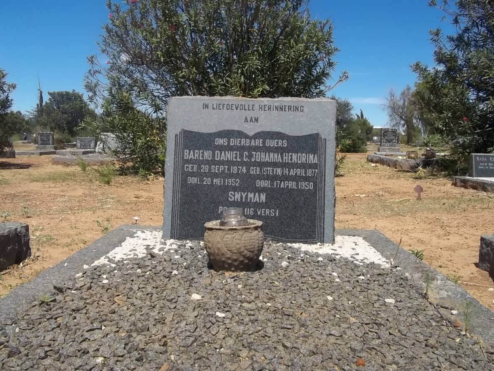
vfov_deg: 44.2
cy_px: 186
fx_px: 457
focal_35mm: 32
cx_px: 247
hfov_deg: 56.8
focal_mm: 5.7
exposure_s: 1/500
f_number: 5.5
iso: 80
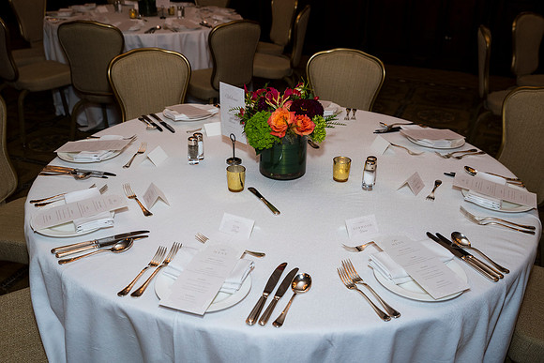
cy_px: 182
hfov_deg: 53.1
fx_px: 544
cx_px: 272
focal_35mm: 36
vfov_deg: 36.9
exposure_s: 1/125
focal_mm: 36
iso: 800
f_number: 5
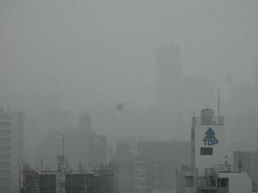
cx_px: 129
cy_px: 96
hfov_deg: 13.2
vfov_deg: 9.9
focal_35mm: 150
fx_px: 1118
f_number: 4.5
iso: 100
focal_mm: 26.8
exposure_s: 1/640
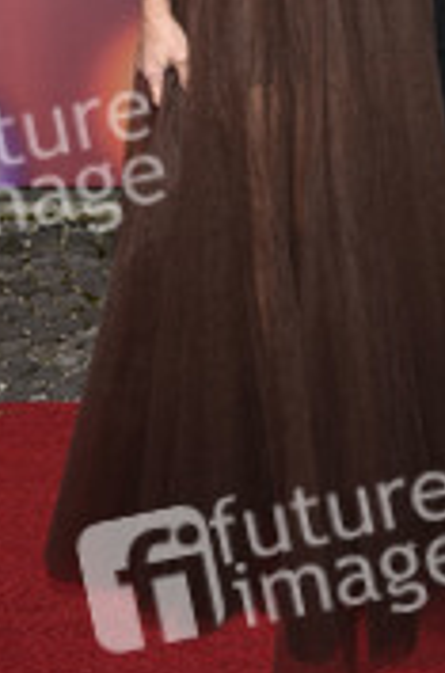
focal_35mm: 78
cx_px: 384
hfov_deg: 17.2
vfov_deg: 24.7
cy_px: -8
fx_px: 1457
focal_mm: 23
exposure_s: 1/160
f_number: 6.3
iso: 250
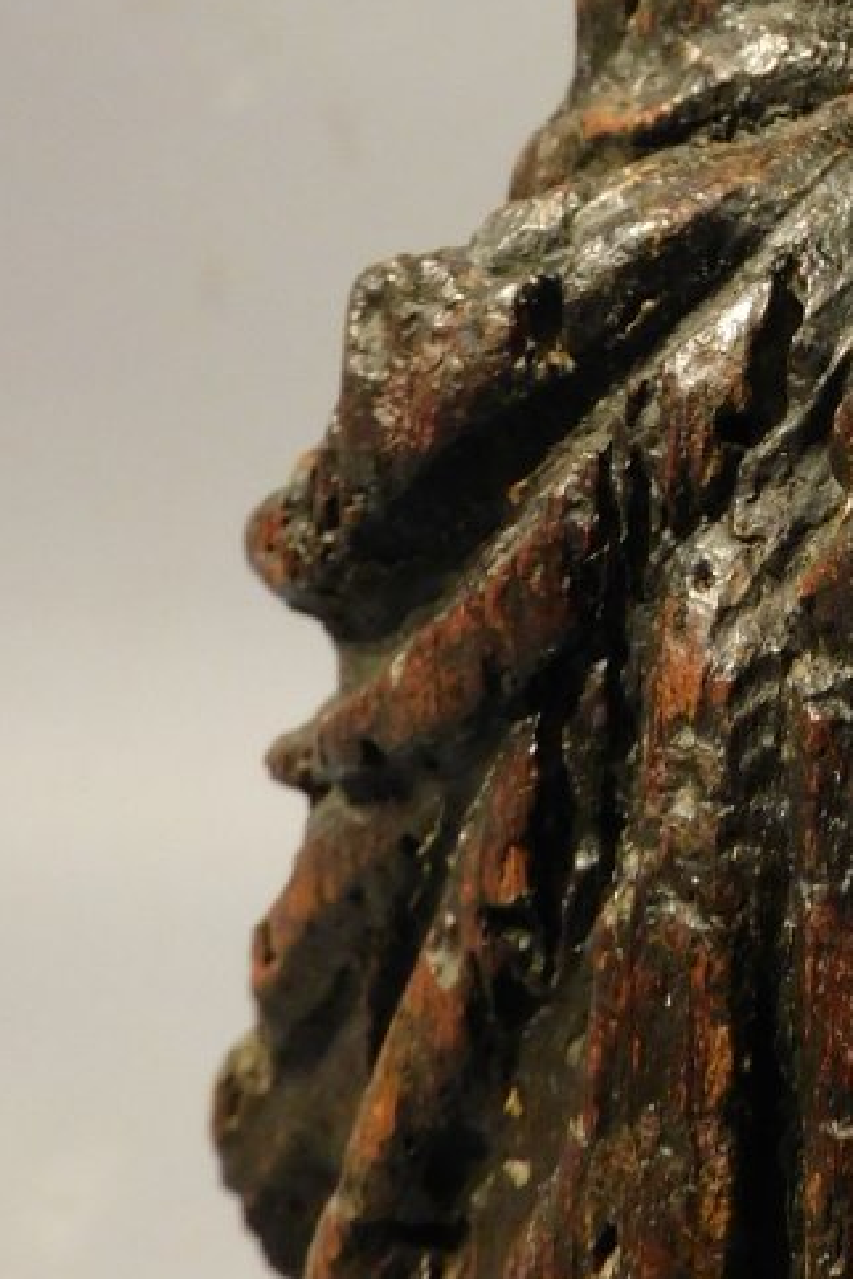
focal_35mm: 62
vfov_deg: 30.1
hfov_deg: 20.1
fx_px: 2203
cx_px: 1097
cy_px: -8
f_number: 3.3
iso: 400
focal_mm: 4.3
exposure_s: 1/20
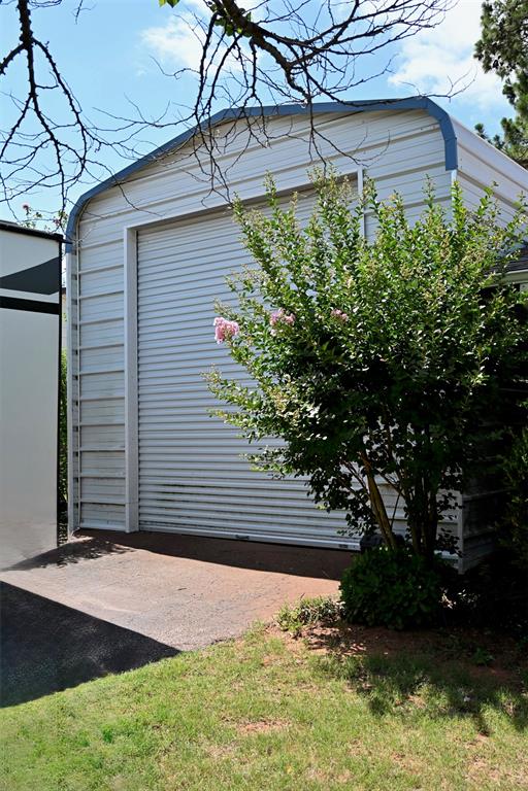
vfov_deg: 53.1
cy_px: 396
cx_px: 264
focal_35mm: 36
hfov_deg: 36.9
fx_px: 792
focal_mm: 24
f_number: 4.5
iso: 200
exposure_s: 1/1250
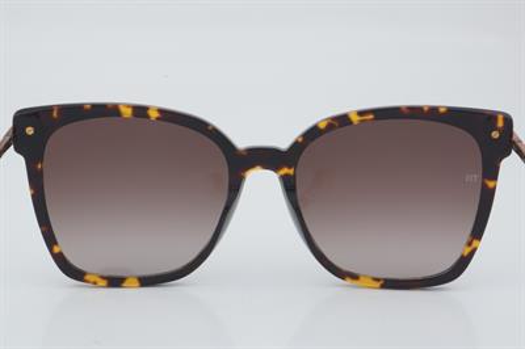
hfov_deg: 27.0
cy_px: 174
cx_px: 262
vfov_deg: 18.2
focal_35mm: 75
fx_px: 1093
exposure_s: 1/3
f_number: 32
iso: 100
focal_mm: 50
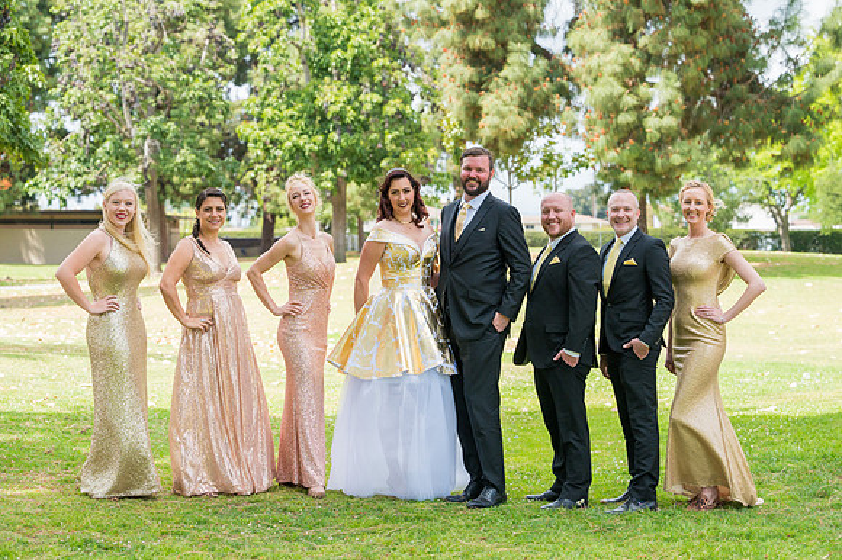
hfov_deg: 27.7
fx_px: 1709
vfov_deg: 18.6
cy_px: 268
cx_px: 440
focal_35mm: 73
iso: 500
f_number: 4
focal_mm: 70
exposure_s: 1/4000
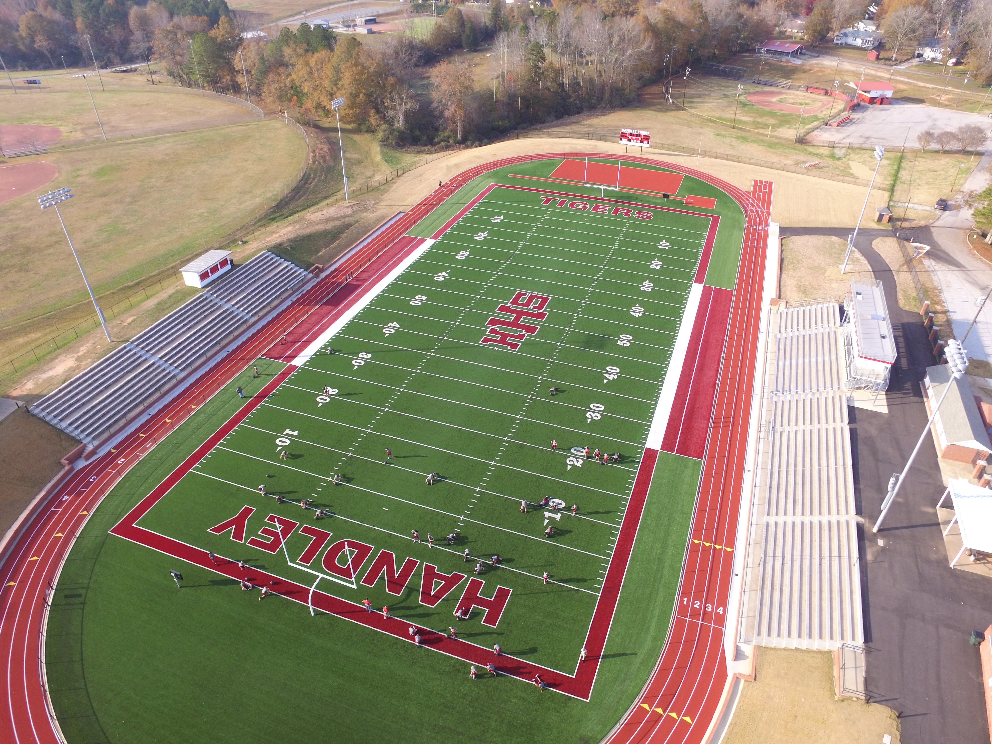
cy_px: 372
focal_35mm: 20
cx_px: 496
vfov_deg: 66.0
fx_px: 573
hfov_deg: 81.7
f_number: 2.8
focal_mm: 3.61
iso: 100
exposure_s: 1/368
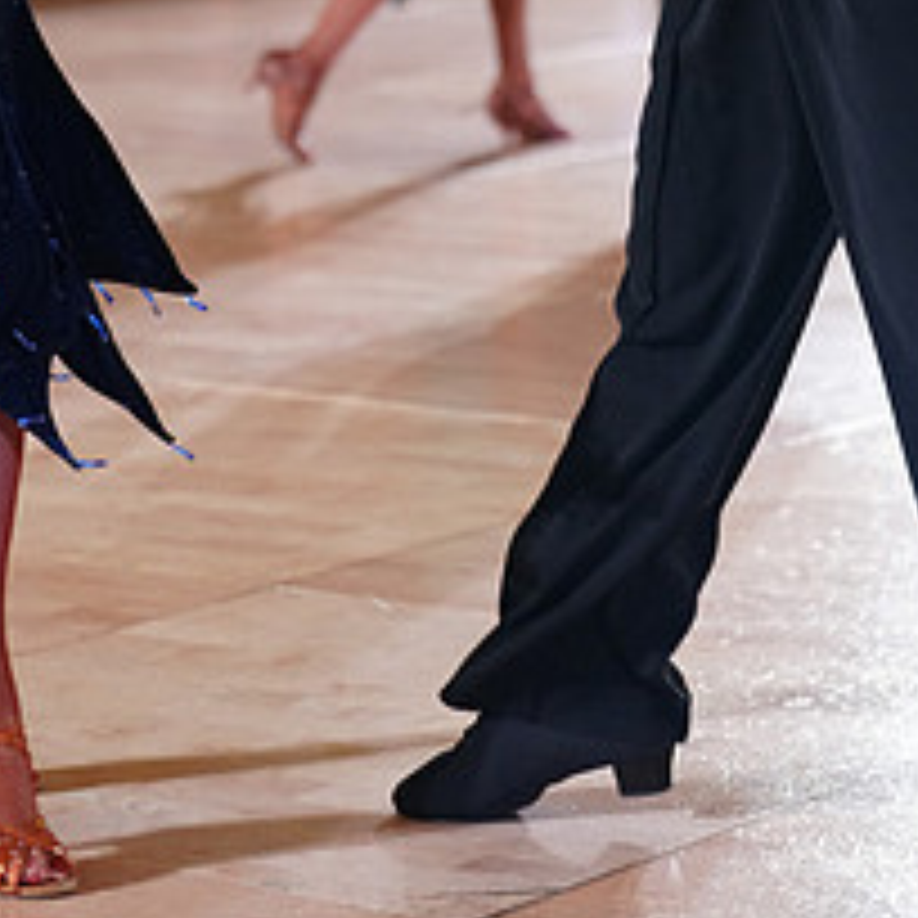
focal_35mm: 169
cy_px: -220
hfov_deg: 10.3
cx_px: 452
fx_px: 5071
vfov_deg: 10.2
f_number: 2.8
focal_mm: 70
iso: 2500
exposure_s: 1/400
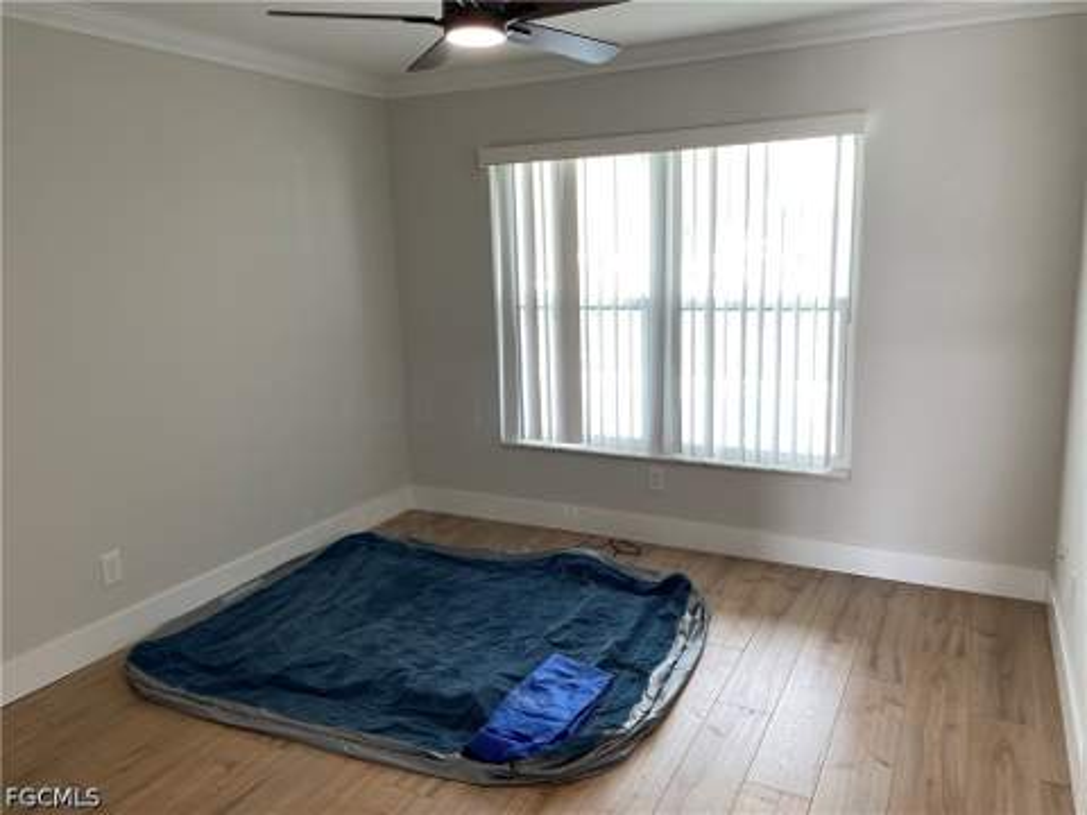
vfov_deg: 53.1
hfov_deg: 67.3
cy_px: 408
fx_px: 816
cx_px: 544
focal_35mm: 26
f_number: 1.6
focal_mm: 4.2
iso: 80
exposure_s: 1/120
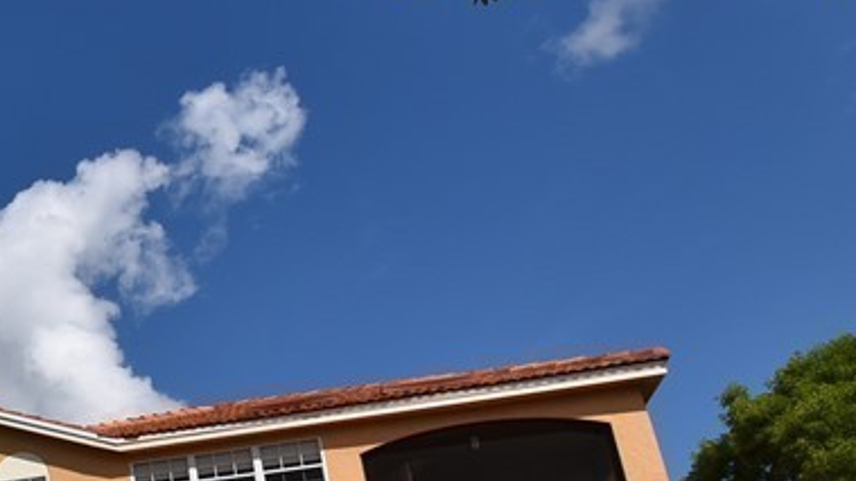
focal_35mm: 50
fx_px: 1123
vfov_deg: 23.5
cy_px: 434
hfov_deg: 32.1
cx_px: -244
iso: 100
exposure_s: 1/400
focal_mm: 11
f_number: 10
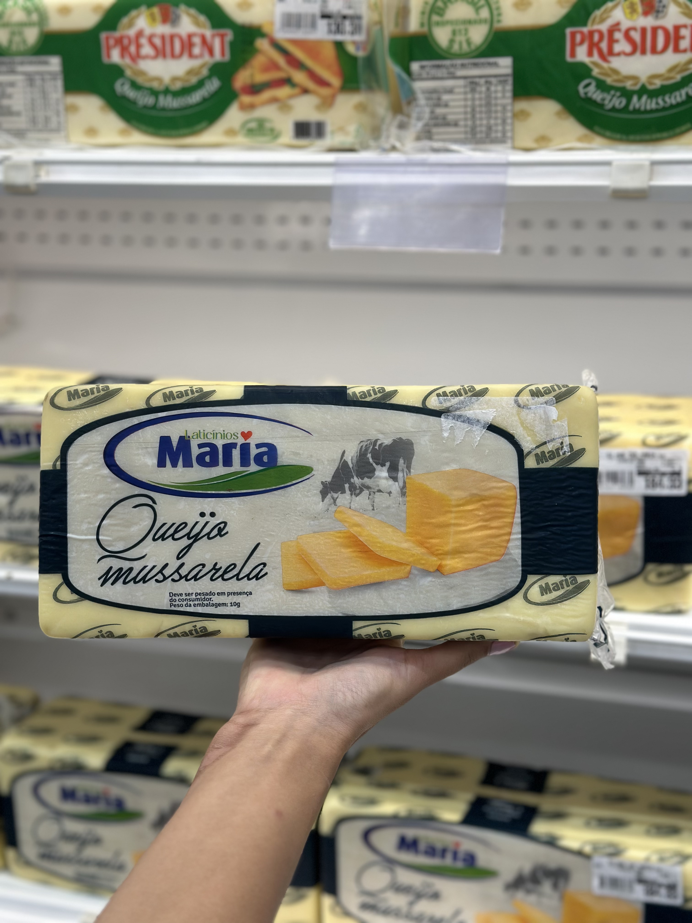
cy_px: 462
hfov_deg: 30.3
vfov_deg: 39.7
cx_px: 346
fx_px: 1279
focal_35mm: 48
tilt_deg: -16.9
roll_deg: +0.8
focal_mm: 6.86
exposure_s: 1/120
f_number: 1.78
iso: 100
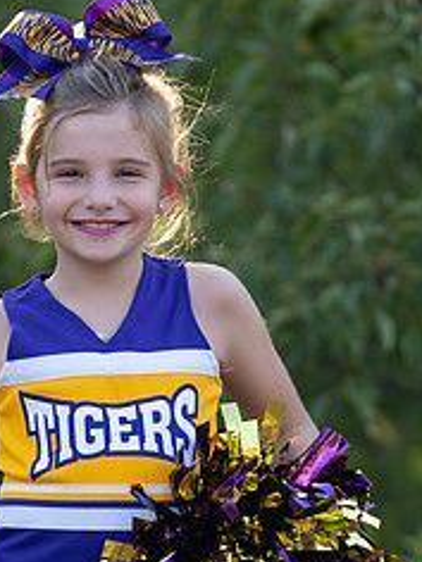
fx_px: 5445
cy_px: 360
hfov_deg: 4.4
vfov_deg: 5.9
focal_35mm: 335
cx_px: 86
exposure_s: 1/320
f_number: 2.8
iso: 160
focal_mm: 142
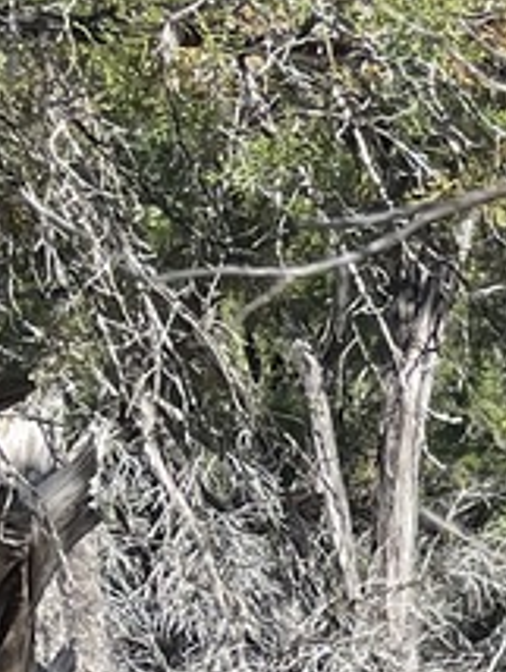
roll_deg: -6.4
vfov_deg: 11.0
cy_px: 1209
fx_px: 3268
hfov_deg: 8.2
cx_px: 1160
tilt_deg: -17.4
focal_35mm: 168
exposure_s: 1/978
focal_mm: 5.1
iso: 32
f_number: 1.6
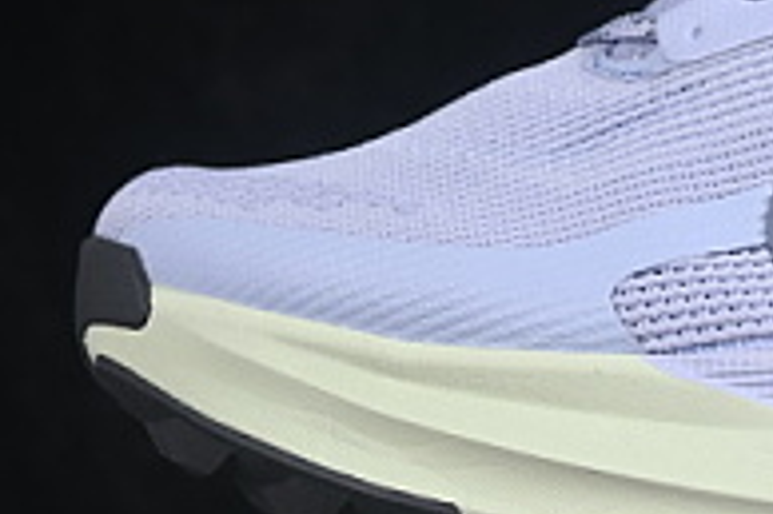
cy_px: -26
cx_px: 1104
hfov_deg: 6.6
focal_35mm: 309
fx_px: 6629
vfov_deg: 4.4
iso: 160
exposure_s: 1/80
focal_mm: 50
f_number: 8
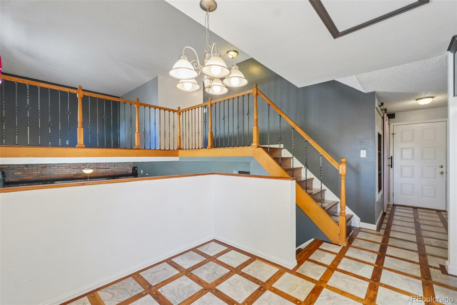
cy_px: 152
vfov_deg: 77.3
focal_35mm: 15
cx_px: 228
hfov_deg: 100.4
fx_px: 190
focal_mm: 10
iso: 800
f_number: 8
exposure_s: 1/5
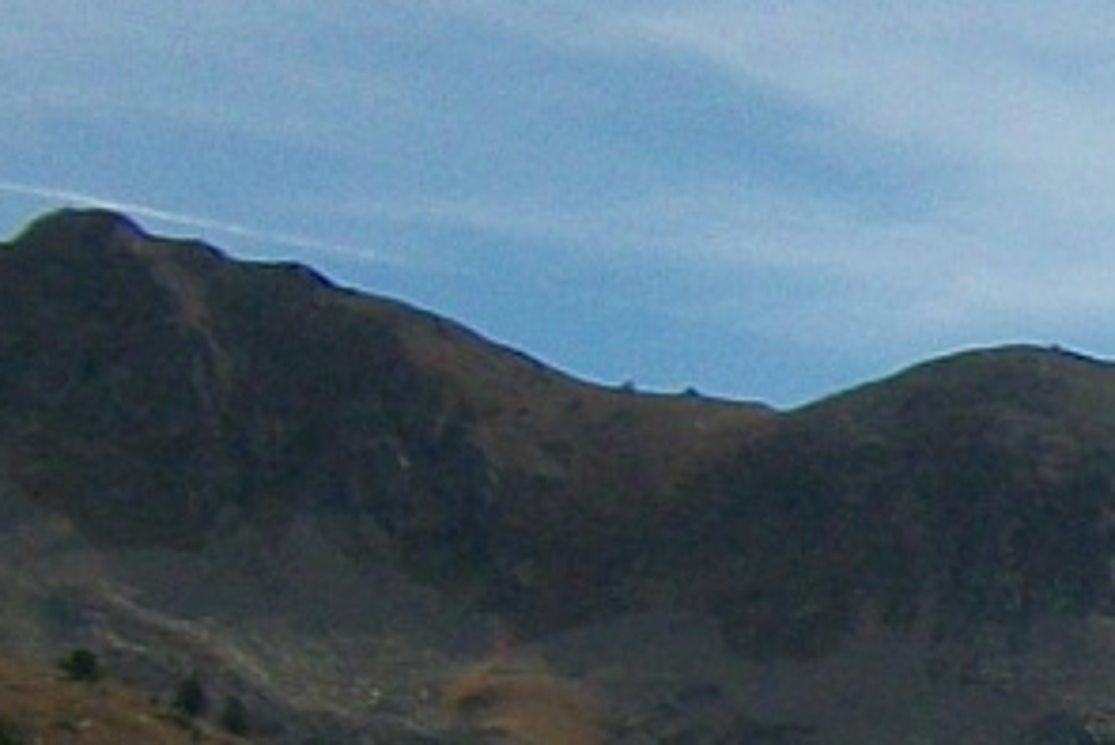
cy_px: 1244
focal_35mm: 231
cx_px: 3330
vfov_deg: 5.9
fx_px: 7158
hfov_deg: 7.8
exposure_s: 1/250
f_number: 8.8
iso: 80
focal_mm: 5.7
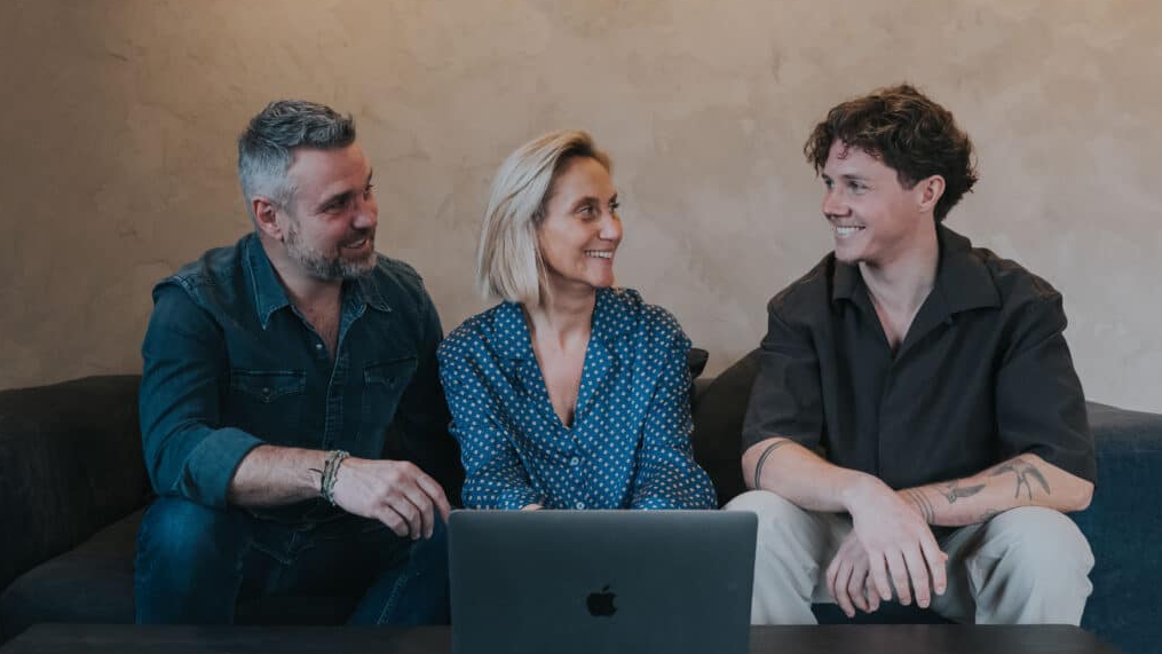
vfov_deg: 32.0
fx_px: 1140
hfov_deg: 54.0
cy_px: 310
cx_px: 582
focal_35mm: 37
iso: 6400
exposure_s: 1/320
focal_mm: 35
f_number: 6.3
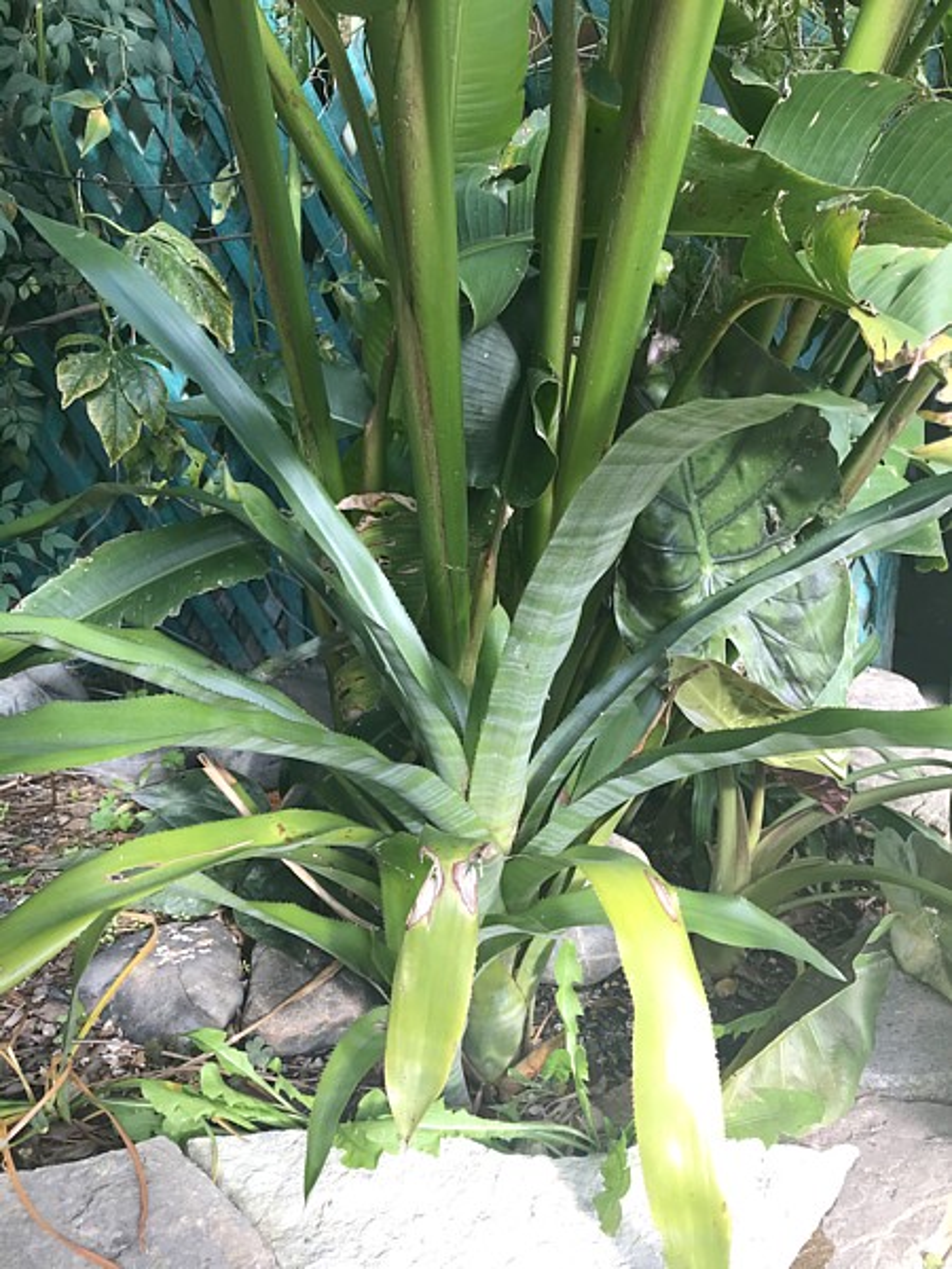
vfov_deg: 63.4
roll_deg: +1.2
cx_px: 476
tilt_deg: -15.7
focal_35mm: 28
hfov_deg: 49.7
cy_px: 634
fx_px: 1027
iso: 20
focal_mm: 3.99
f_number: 1.8
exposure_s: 1/119
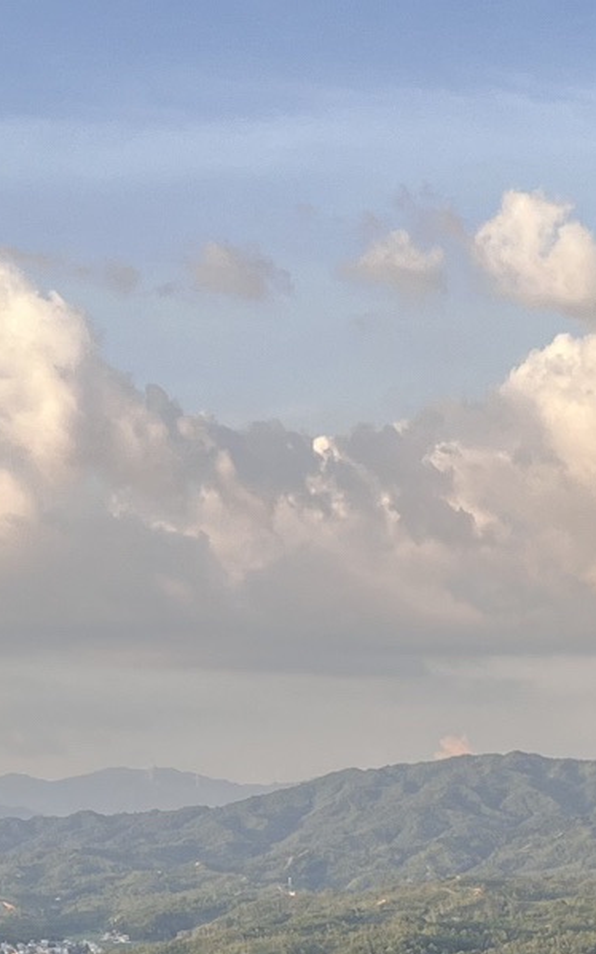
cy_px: 1003
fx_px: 2393
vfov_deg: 21.6
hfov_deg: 13.9
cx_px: 668
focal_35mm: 92
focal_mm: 5.1
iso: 50
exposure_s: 1/393
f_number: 1.6
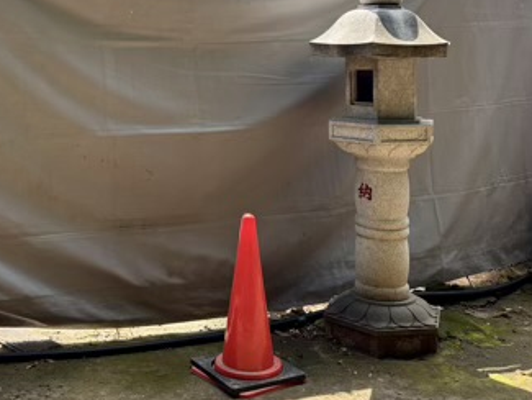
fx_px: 861
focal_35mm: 56
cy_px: 22
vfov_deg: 25.1
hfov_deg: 33.7
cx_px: 142
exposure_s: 1/693
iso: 50
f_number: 1.6
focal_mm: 5.96
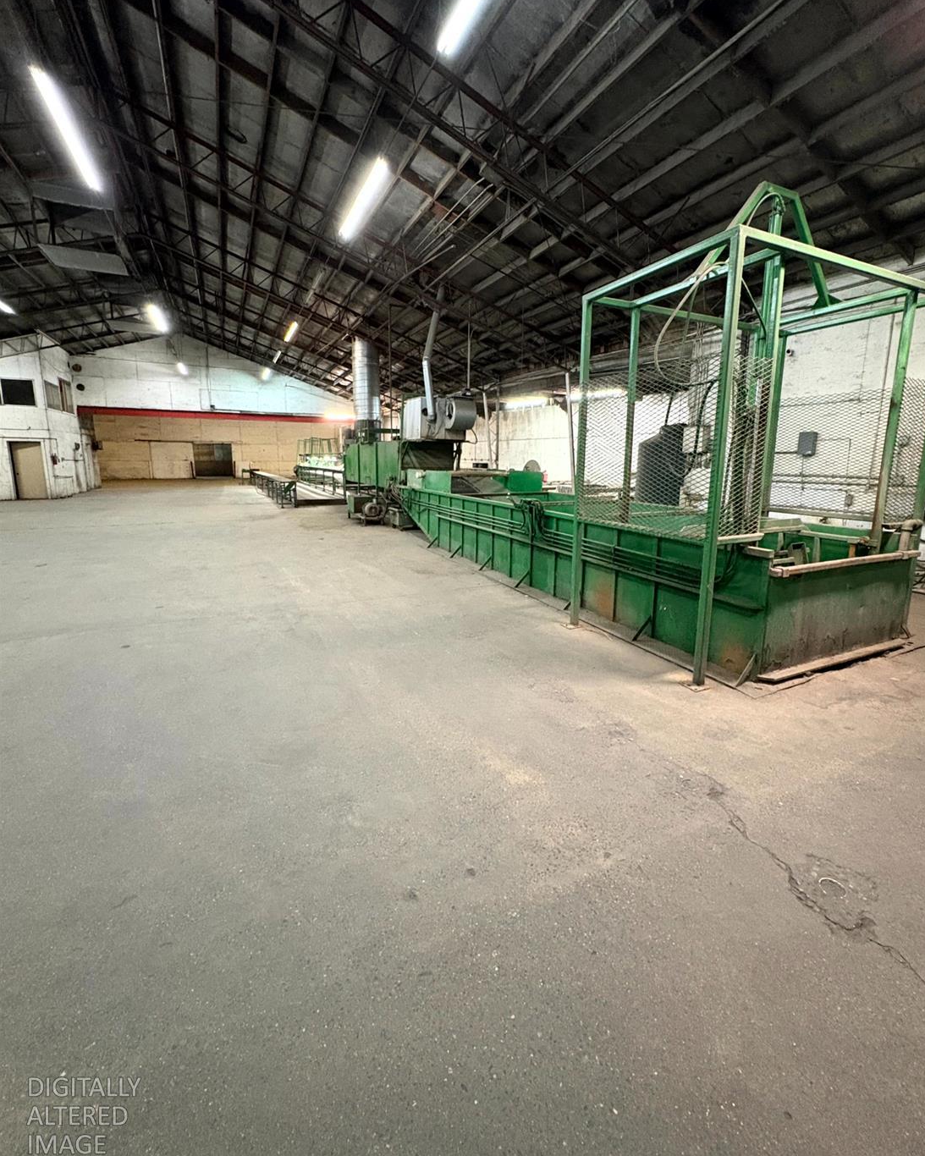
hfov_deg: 84.0
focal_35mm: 15
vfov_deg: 96.7
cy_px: 545
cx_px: 475
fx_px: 513
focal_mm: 2.22
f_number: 2.2
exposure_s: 1/40
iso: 640
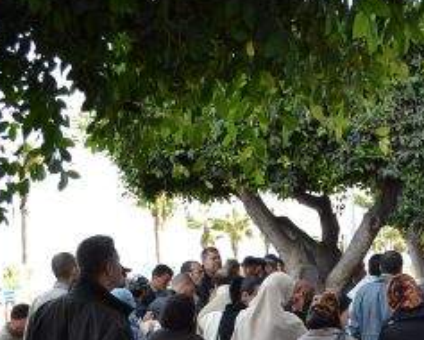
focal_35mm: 76
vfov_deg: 19.5
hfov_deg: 24.4
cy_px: 356
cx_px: 374
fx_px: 954
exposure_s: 1/125
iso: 140
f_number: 5.6
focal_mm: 20
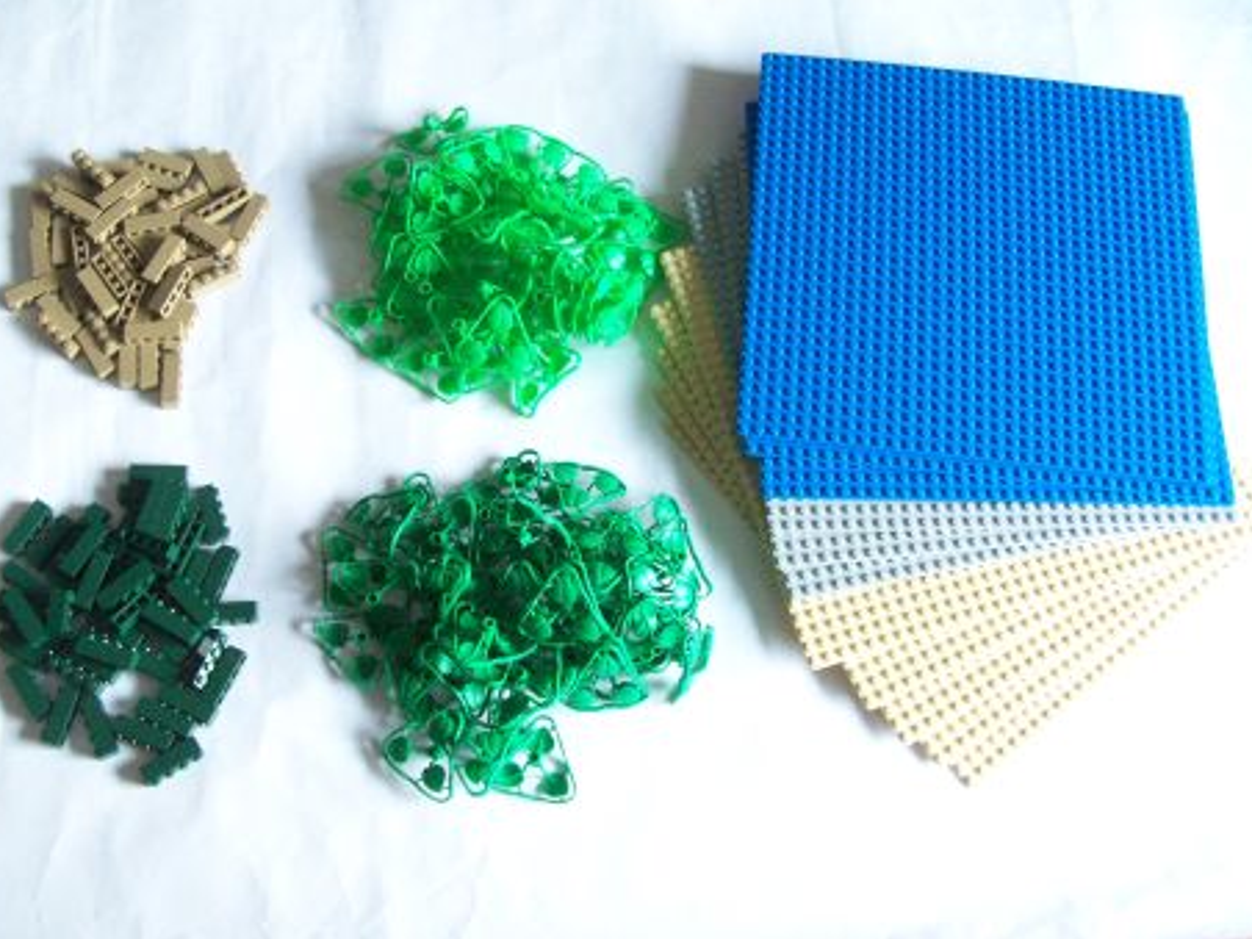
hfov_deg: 44.8
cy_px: 422
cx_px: 609
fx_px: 1519
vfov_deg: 34.3
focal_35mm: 42
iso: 400
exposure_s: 1/20
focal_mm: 6.3
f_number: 4
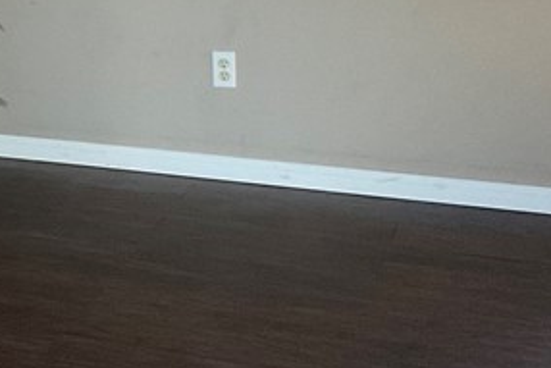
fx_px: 1654
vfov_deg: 12.5
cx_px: -229
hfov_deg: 17.4
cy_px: -23
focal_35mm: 108
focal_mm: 3
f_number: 1.8
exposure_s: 1/57
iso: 320
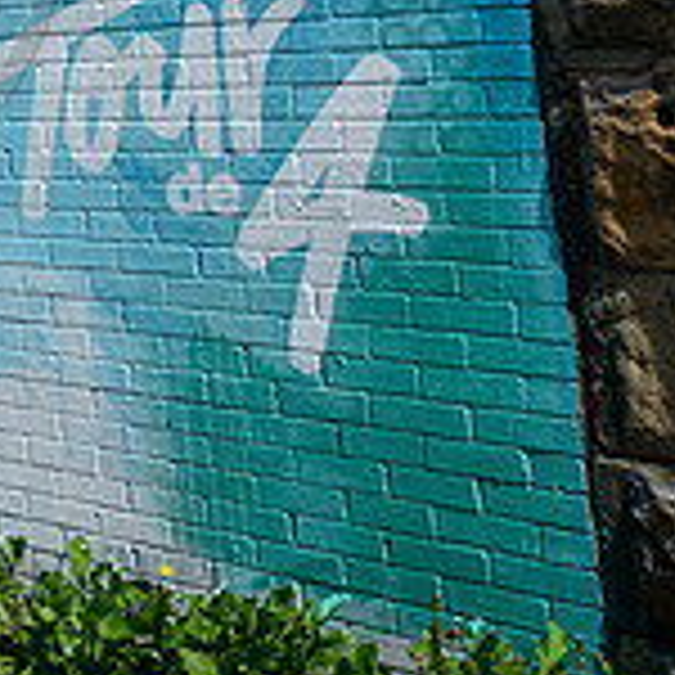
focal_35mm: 79
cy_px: -155
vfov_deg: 20.4
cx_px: -387
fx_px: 1743
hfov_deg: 18.8
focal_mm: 24
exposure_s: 1/1000
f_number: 7.1
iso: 200
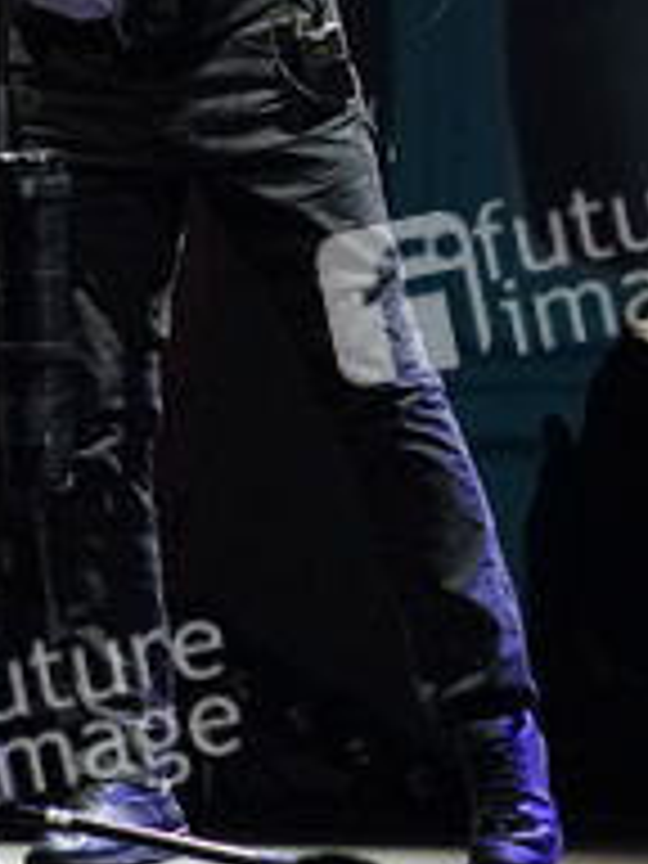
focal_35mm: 400
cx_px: 140
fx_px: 9984
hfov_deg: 3.7
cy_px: 54
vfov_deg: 4.9
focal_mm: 200
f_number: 5.6
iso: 1600
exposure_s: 1/400
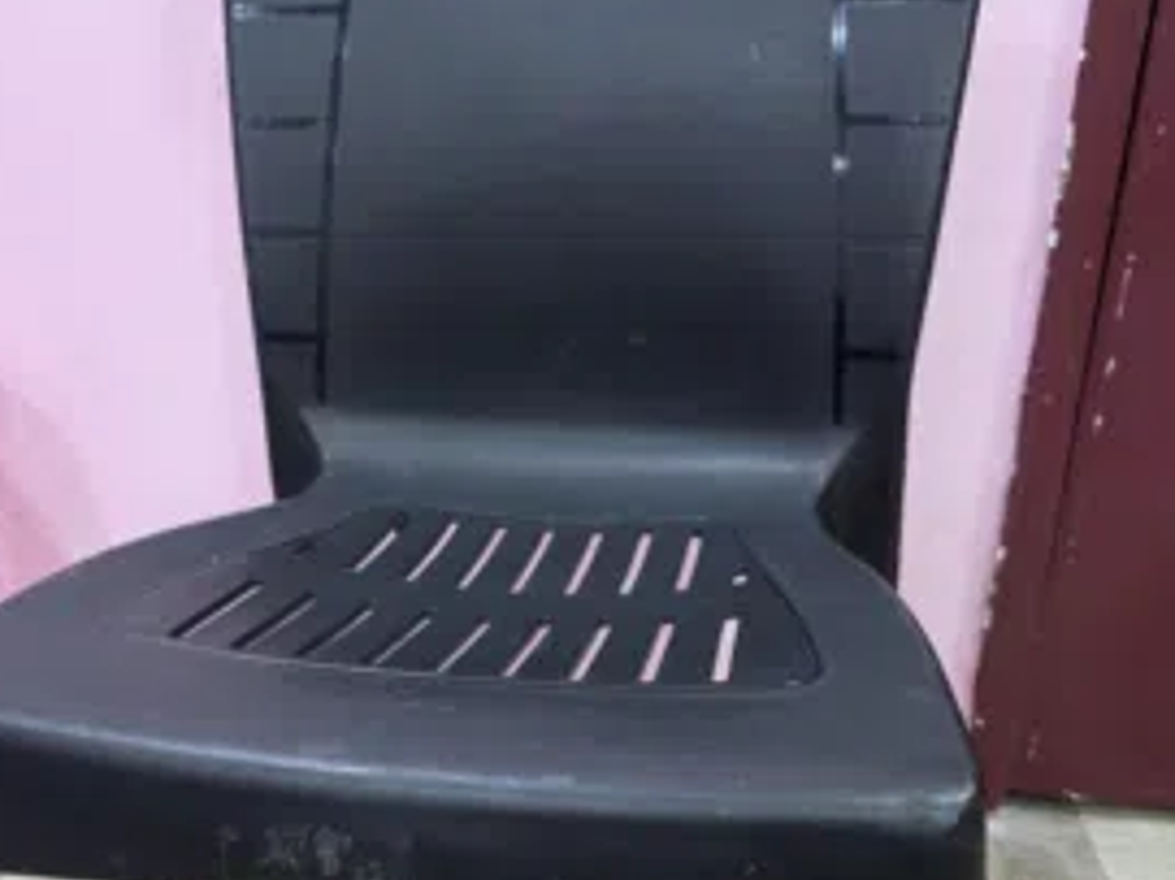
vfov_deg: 40.7
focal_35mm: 34
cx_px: 551
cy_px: 650
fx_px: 1154
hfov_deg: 53.9
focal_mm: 6.3
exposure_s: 1/100
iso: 640
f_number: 1.7
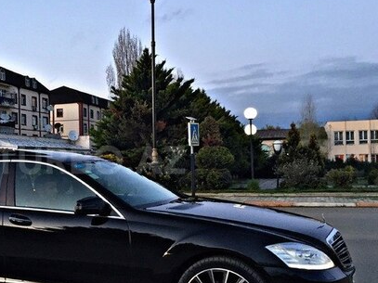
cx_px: 90
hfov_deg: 39.3
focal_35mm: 47
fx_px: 513
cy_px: 160
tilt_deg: +1.3
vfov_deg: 30.8
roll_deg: +0.7
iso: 125
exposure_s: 1/33
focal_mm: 4.15
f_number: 2.2
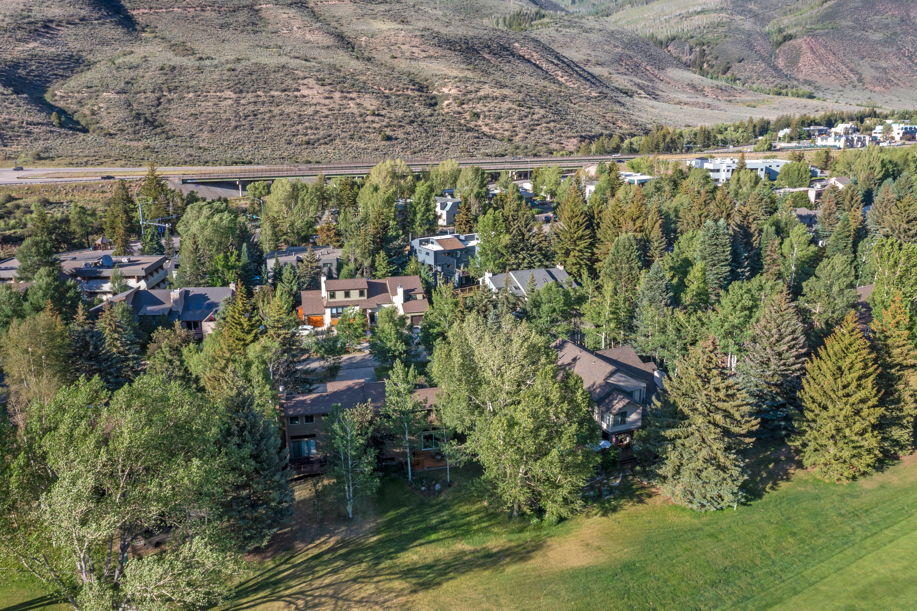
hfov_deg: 65.5
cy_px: 306
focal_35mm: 28
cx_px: 458
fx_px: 713
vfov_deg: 46.4
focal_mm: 10.26
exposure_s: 1/160
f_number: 8
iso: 200
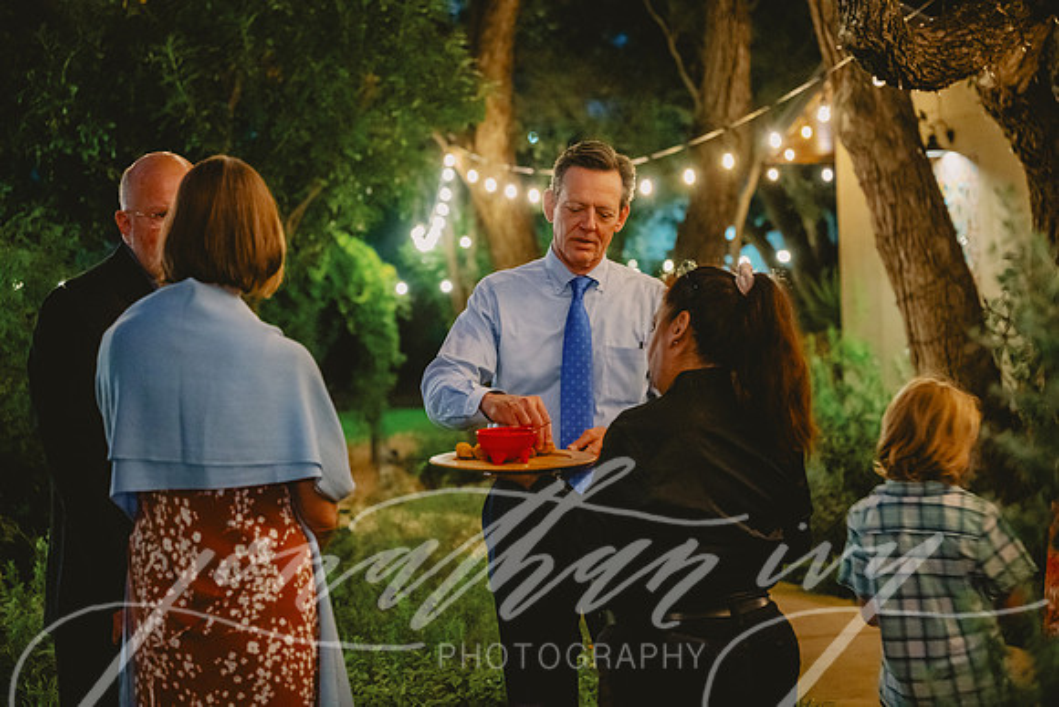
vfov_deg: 19.5
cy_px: 354
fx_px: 2060
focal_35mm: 70
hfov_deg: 28.8
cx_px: 530
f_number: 2.8
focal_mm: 70
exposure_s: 1/60
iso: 5000
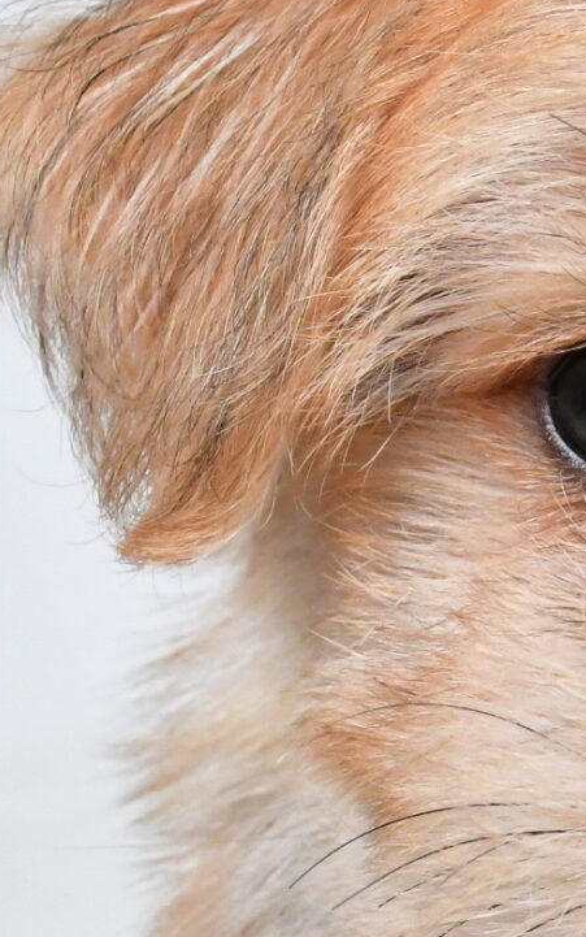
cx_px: 913
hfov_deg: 8.4
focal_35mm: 152
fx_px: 3882
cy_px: 949
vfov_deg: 13.6
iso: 5000
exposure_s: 1/800
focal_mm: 28
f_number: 9
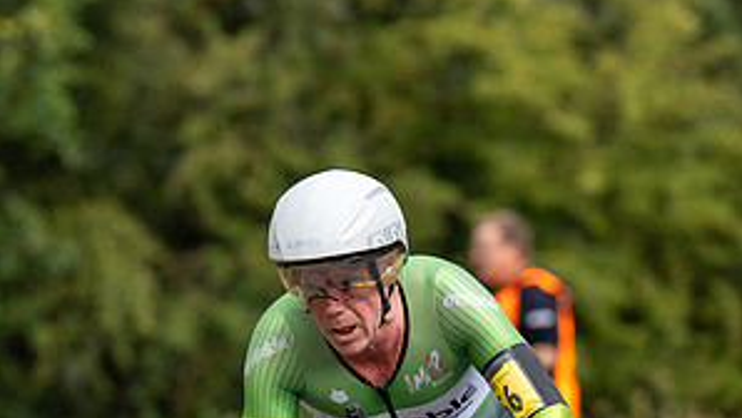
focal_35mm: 628
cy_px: 414
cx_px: 412
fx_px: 12362
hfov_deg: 3.4
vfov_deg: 1.9
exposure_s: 1/1000
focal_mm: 197
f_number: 3.5
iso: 200
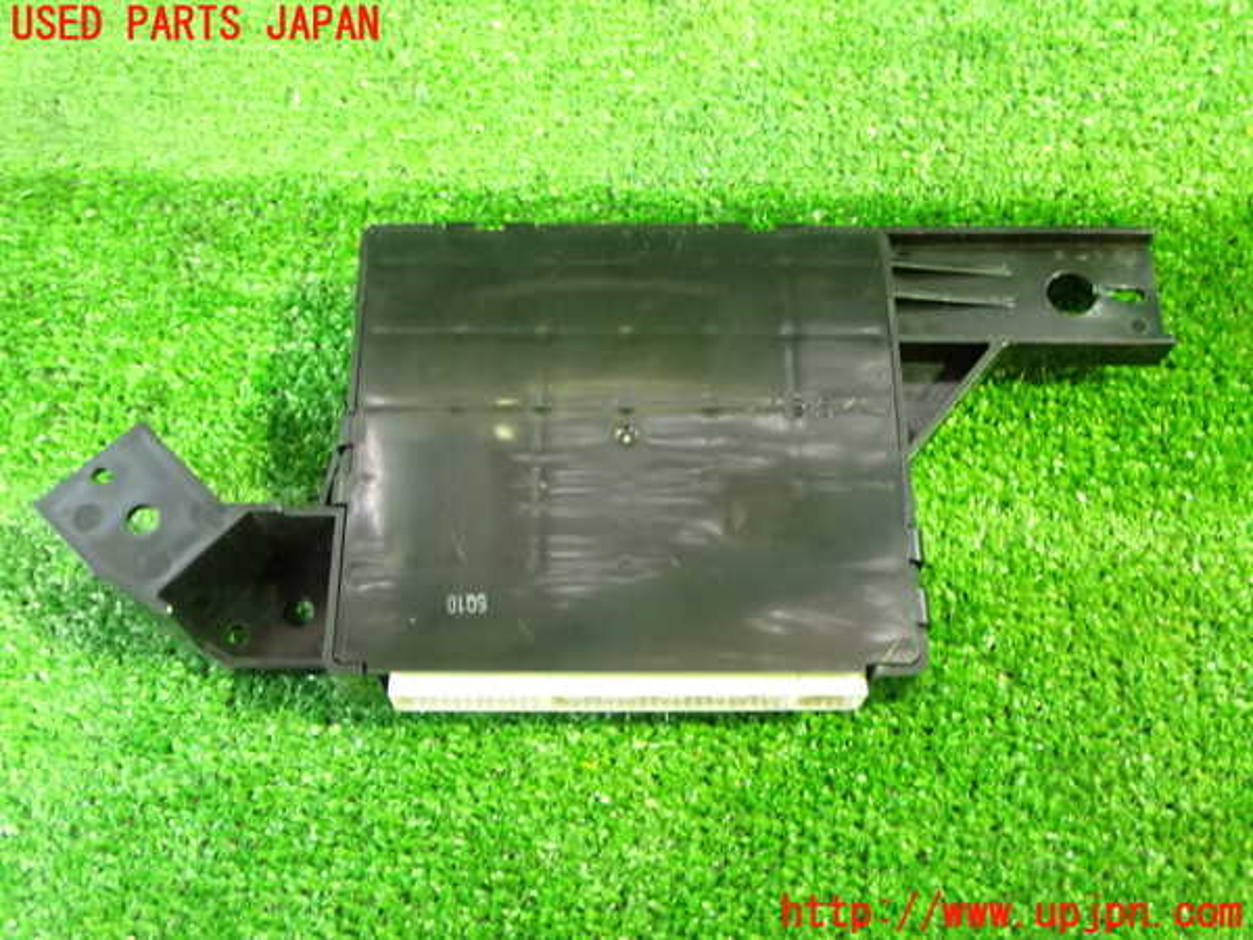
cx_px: 626
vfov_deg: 37.7
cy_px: 470
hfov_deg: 49.0
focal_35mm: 38
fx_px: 1375
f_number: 3.5
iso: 1250
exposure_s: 1/10
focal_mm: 6.83
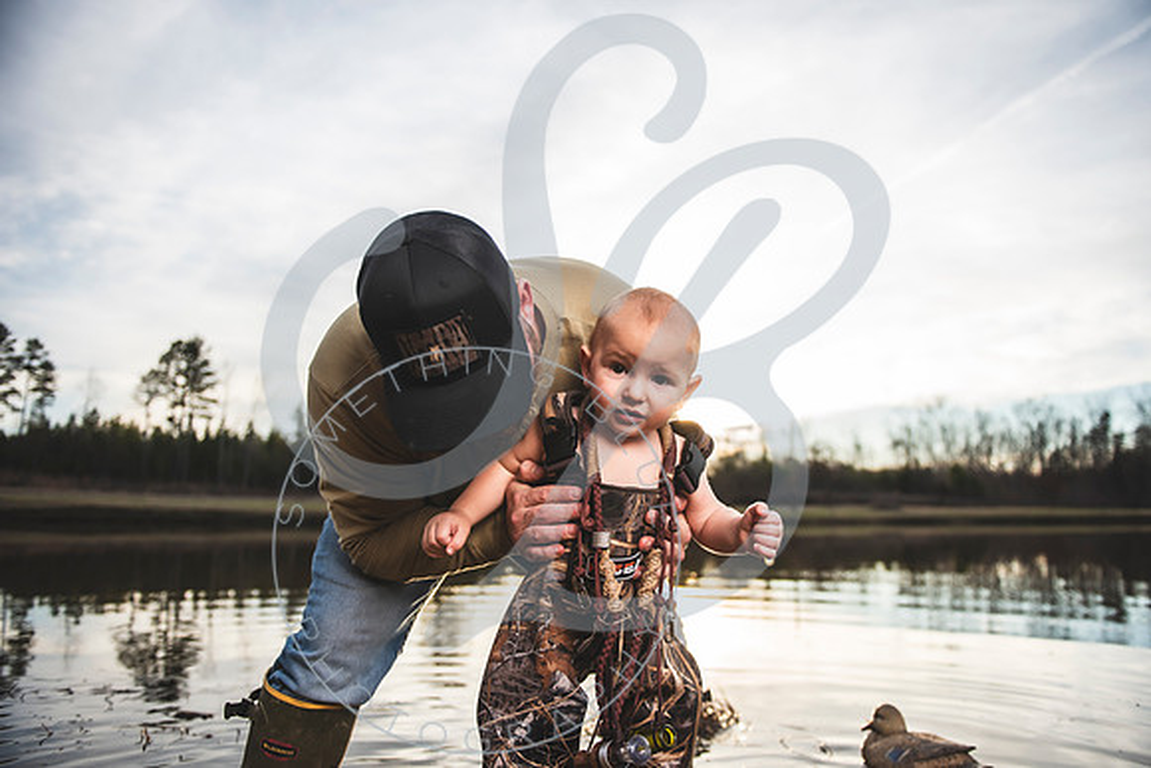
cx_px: 595
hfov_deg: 70.5
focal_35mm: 25
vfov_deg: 50.5
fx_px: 814
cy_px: 385
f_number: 2.8
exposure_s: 1/1000
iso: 100
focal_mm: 24
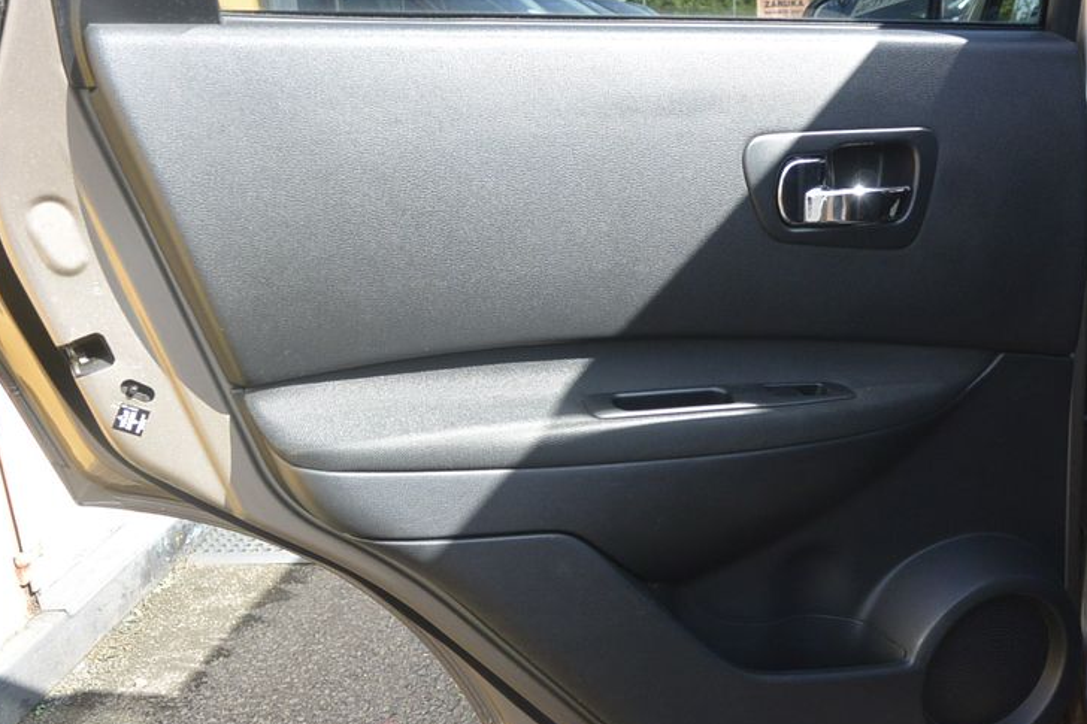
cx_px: 648
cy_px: 444
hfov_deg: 50.4
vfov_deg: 34.9
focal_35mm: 38
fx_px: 1147
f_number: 3.5
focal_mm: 10
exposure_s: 1/400
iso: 160
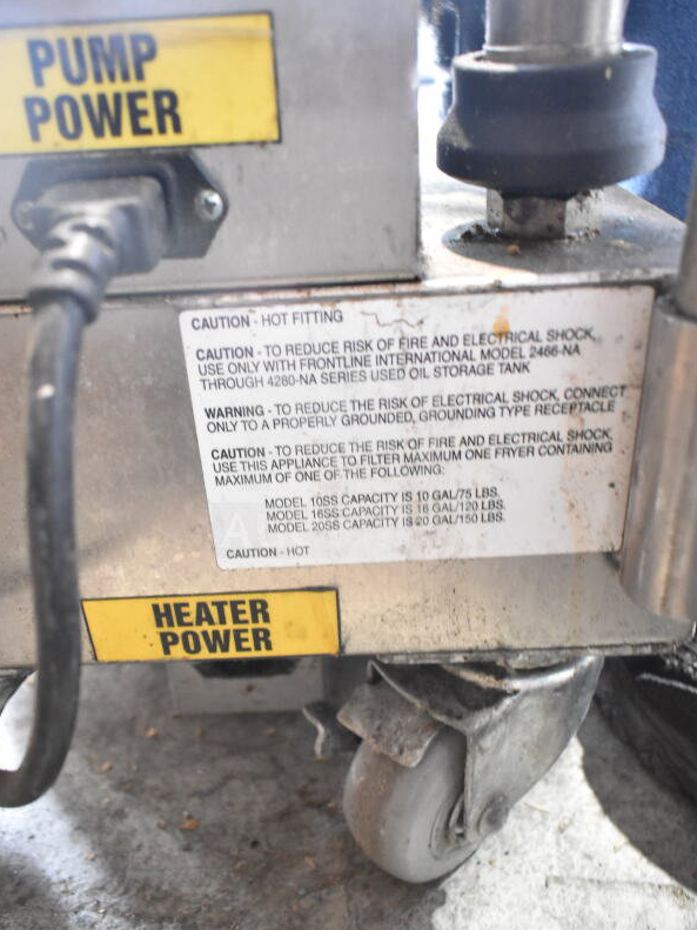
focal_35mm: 30
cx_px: 343
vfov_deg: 60.0
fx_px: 806
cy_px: 464
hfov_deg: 46.8
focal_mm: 18
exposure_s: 1/30
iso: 5000
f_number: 3.5
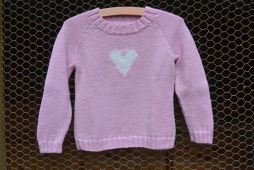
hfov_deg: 53.1
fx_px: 254
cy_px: 85
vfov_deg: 36.9
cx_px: 127
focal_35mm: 36
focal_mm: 24
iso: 200
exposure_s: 1/125
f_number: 5.6
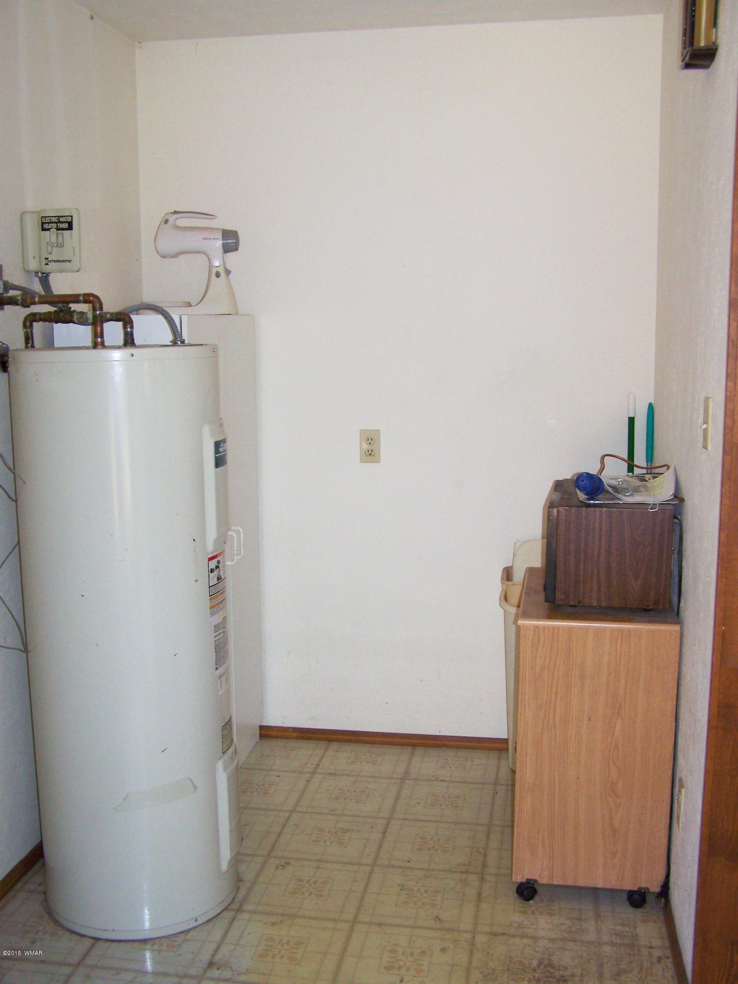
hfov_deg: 37.7
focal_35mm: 38
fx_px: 1080
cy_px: 492
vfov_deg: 49.0
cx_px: 369
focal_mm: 6.3
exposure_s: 1/60
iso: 80
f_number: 2.8
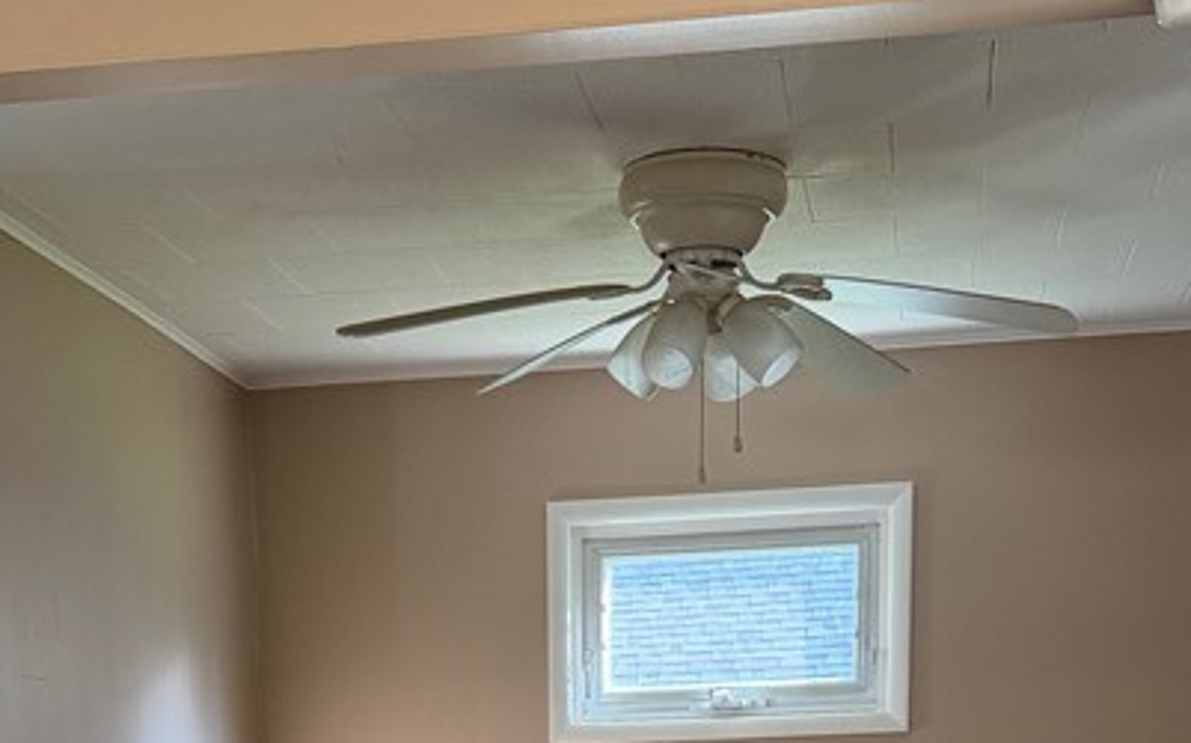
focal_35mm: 65
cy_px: 1210
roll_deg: +0.7
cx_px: 496
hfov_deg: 31.5
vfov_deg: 17.4
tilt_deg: -10.1
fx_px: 2108
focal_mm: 6.76
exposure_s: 1/120
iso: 250
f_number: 1.78
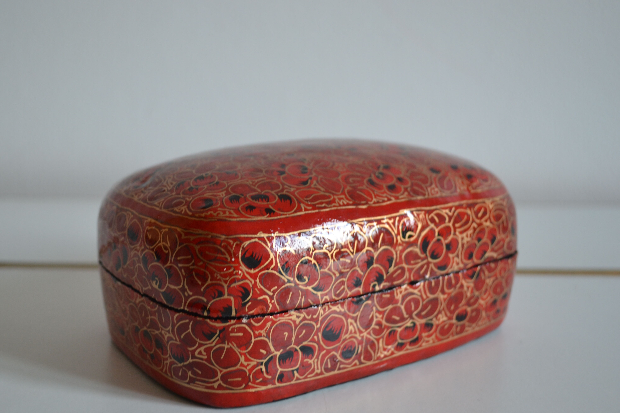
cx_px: 272
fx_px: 723
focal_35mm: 42
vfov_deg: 31.9
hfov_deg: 46.3
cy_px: 218
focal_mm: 24
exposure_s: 1/30
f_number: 4
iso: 400
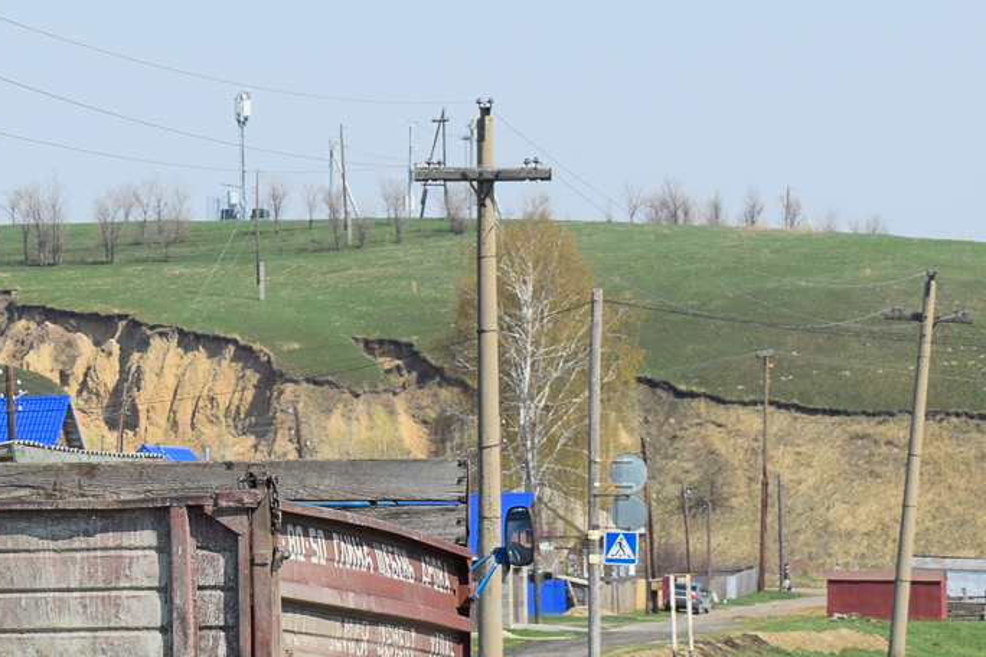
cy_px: 553
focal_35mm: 121
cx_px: 179
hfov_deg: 16.8
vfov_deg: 11.3
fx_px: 3314
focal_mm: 46
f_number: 9
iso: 200
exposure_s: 1/320
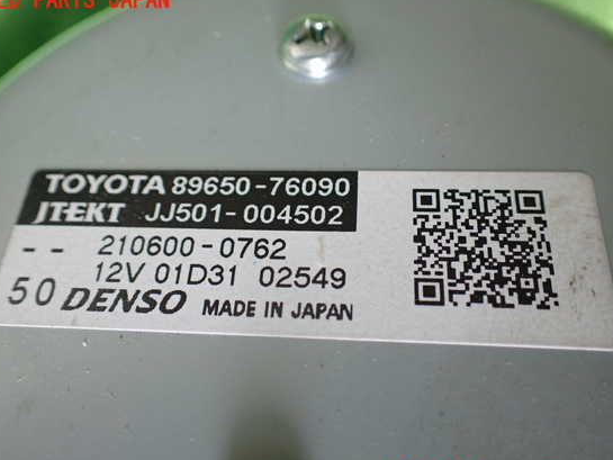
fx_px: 585
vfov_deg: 43.0
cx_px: 303
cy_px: 240
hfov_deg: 55.3
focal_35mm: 33
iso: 320
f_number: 2.3
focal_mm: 5.4
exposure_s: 1/125
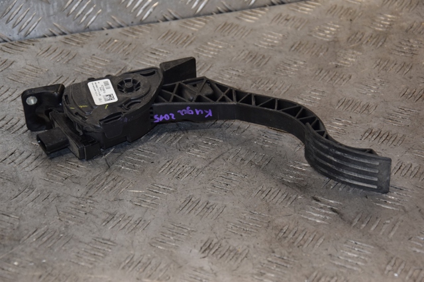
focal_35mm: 99
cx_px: 212
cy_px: 141
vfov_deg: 13.8
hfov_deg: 20.6
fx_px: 1165
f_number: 5.6
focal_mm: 66
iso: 800
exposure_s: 1/200
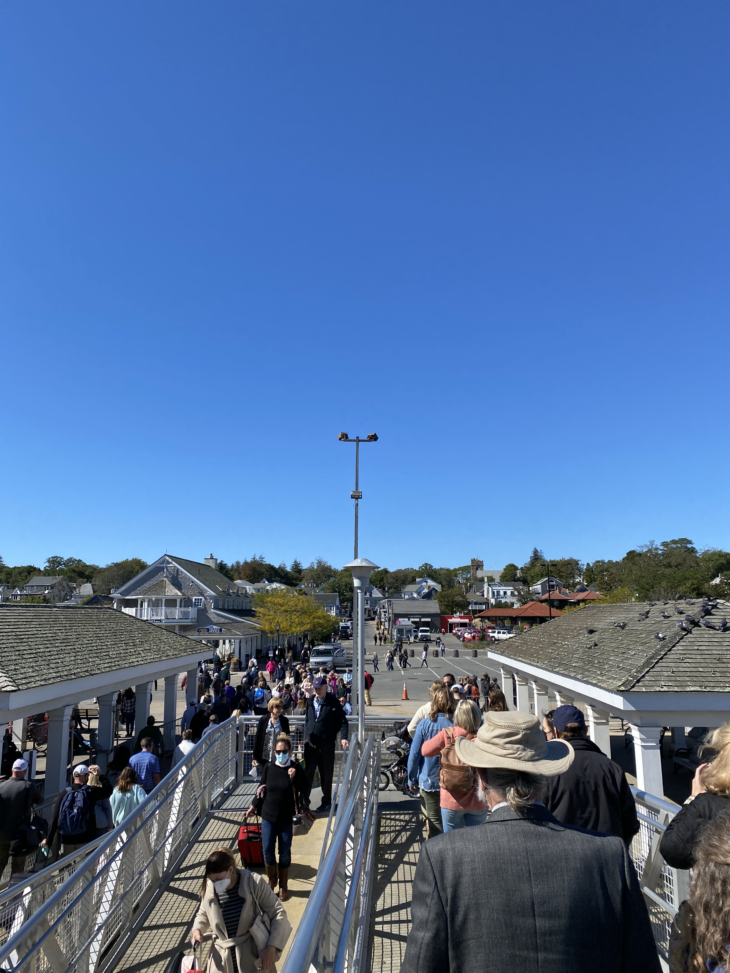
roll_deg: +0.4
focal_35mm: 26
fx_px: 731
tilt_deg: +11.8
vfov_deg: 67.3
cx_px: 365
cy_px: 486
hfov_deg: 53.1
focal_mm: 4.25
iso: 32
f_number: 1.8
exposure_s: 1/2571
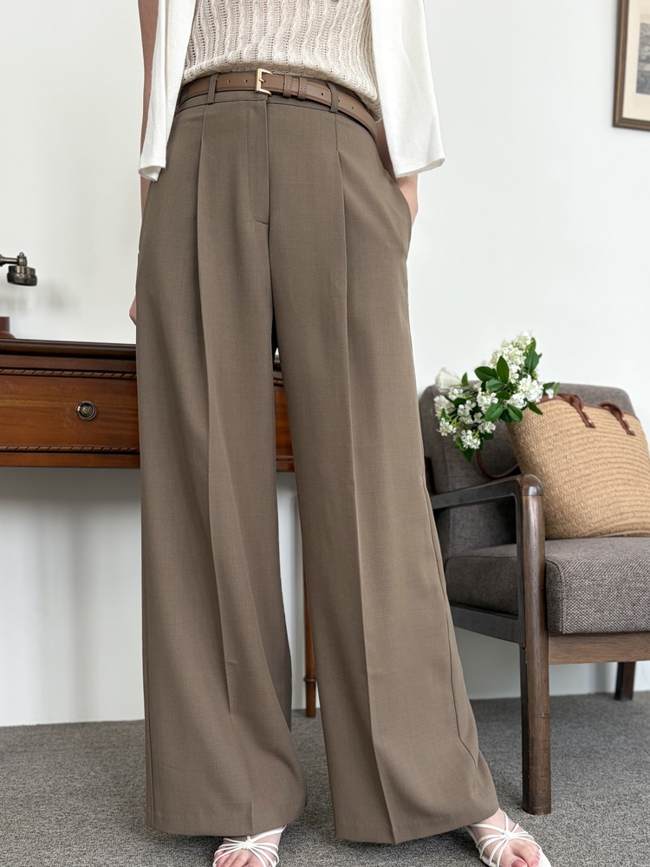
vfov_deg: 67.3
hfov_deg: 53.1
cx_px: 325
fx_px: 651
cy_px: 434
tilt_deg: -4.5
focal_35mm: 26
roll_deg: +0.6
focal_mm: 5.96
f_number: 1.6
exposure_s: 1/122
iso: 64
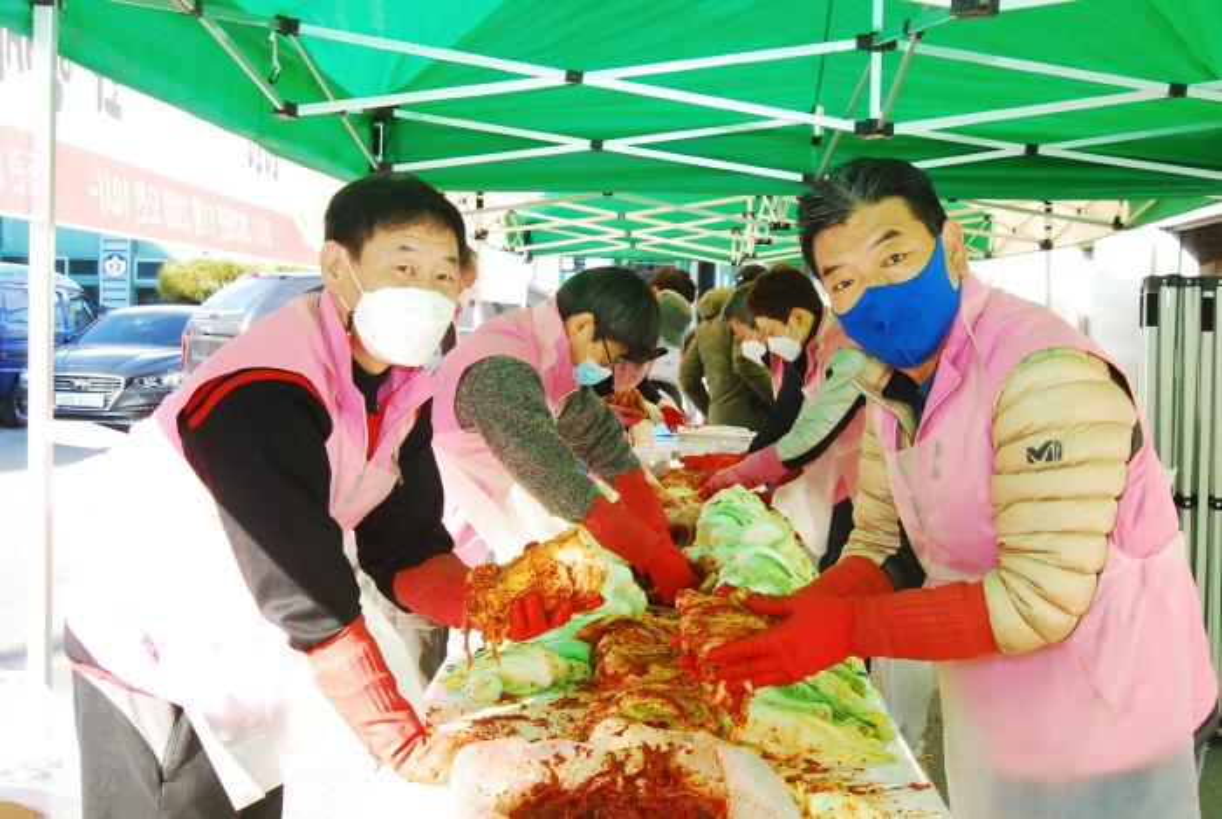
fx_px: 1530
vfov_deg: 30.0
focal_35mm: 45
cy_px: 410
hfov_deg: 43.5
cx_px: 611
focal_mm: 30
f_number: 10
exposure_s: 1/200
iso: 1000
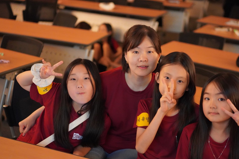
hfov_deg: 30.5
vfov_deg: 20.6
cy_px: 83
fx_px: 438
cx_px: 131
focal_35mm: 66
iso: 12800
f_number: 2
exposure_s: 1/100
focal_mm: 55
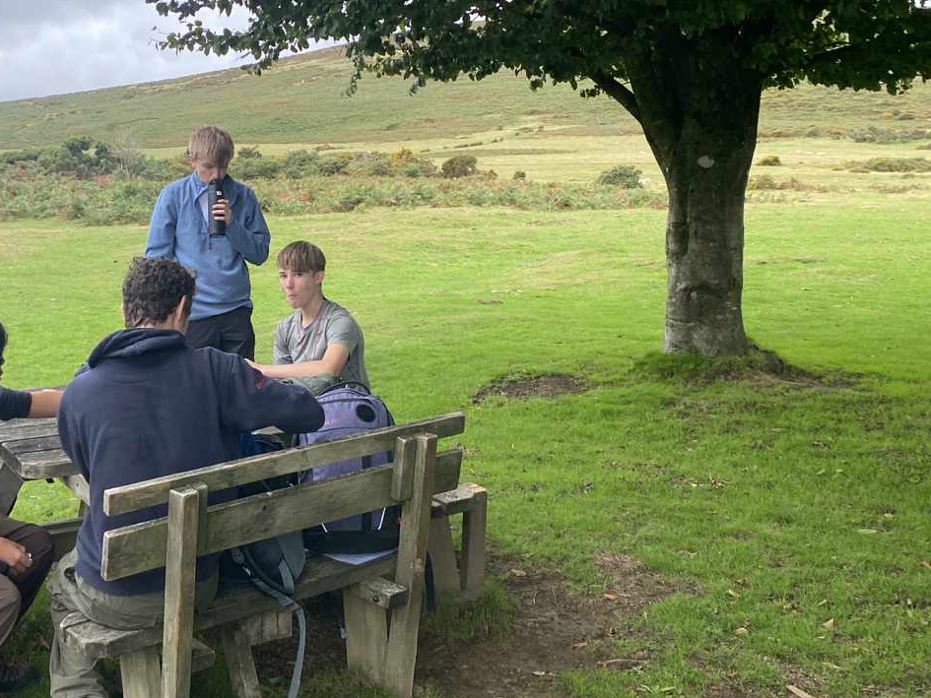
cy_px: 245
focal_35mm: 44
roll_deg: -2.6
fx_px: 1184
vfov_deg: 32.7
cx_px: 224
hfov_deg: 41.6
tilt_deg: -3.4
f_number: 1.8
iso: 32
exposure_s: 1/606
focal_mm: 4.25
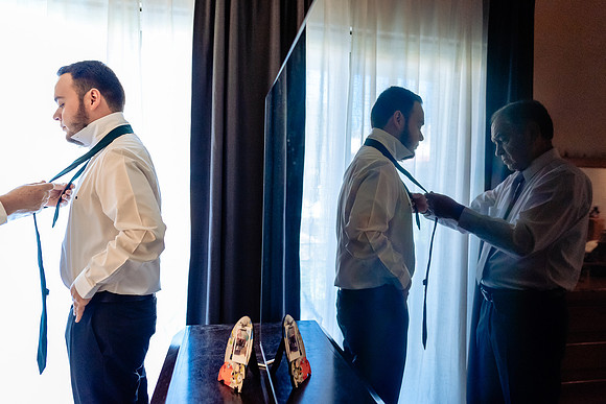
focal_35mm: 26
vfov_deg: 50.2
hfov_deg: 70.1
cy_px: 205
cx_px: 323
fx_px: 431
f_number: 2.5
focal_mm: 24
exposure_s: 1/125
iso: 2500
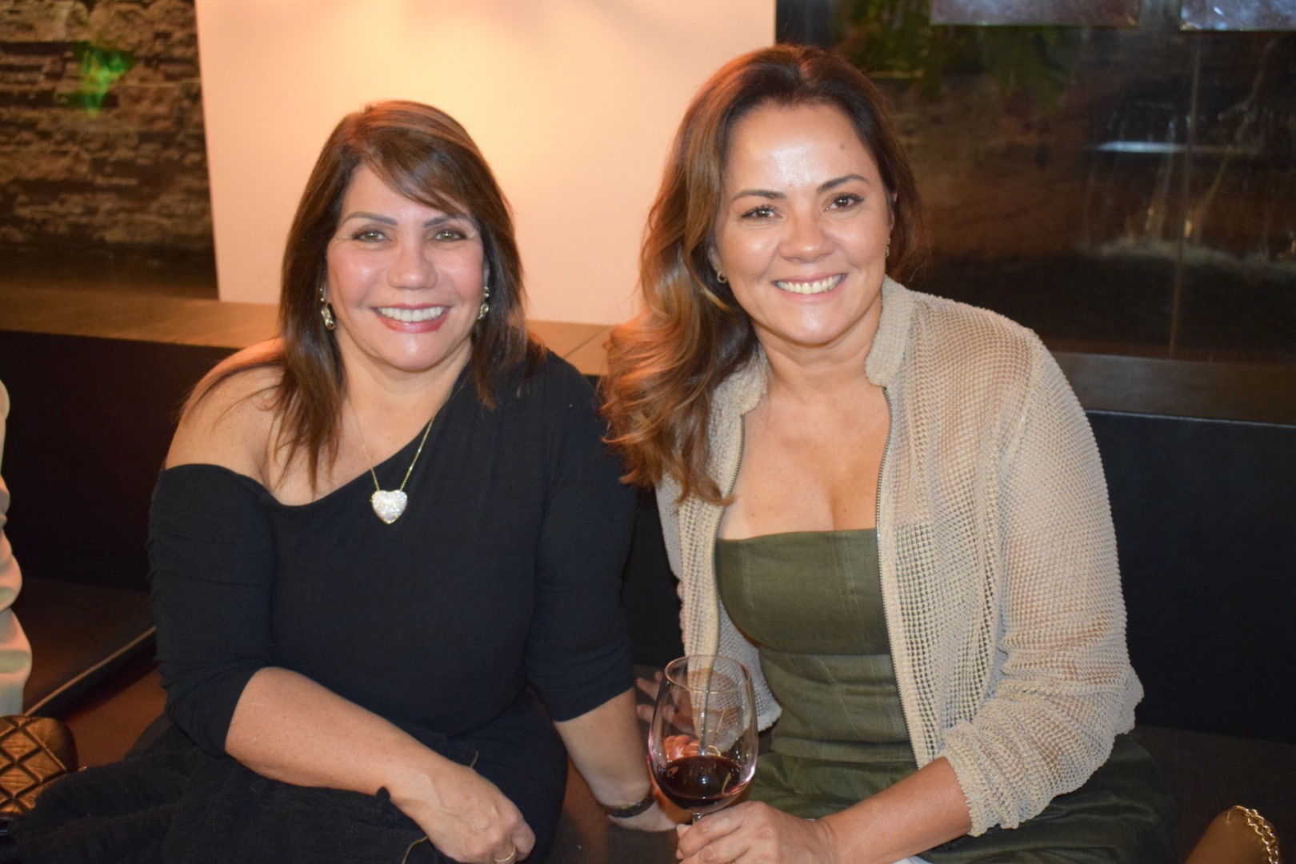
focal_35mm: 40
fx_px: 1458
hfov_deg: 47.9
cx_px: 648
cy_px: 432
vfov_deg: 33.0
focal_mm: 27
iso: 3200
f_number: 4
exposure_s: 1/60
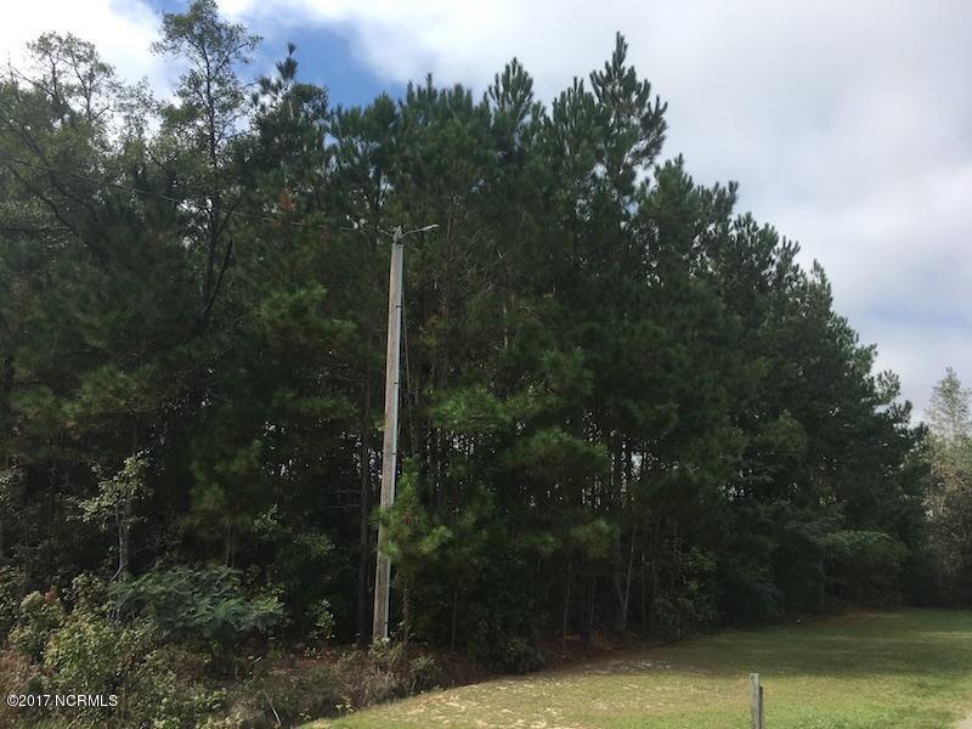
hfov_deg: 61.7
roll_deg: -1.7
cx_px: 486
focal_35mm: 29
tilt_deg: +14.0
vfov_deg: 48.2
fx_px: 814
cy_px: 364
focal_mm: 4.15
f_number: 2.2
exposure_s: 1/986
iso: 25
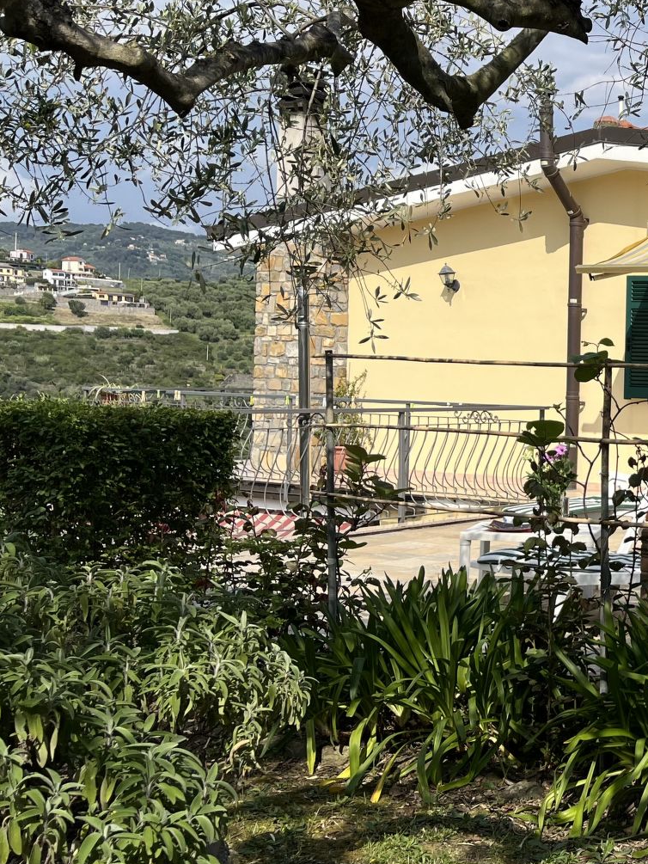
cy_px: 391
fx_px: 1323
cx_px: 824
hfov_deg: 24.3
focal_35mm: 53
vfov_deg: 36.1
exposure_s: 1/4854
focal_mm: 5.1
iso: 50
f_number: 1.6
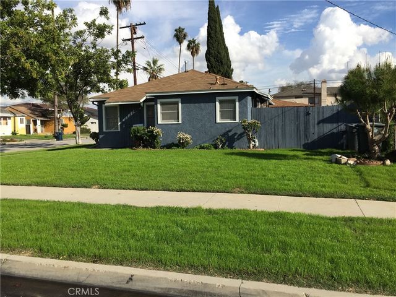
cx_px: 198
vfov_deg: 48.2
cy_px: 148
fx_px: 332
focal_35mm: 29
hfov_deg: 61.7
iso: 32
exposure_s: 1/2825
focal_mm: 4.15
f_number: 2.2
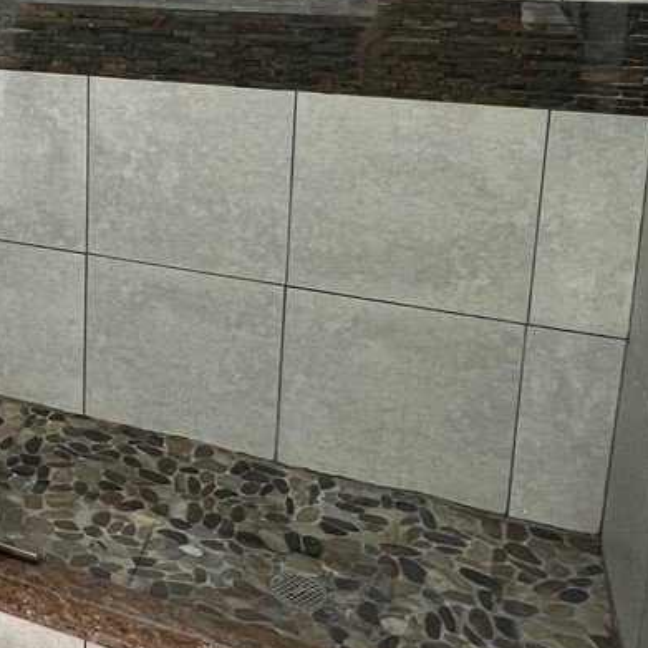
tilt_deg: -12.9
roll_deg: +2.6
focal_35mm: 47
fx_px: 995
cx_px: -192
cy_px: 70
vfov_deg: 34.2
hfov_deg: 29.2
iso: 160
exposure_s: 1/60
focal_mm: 1.57
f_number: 1.8
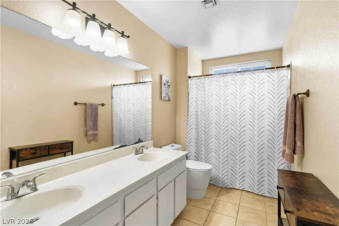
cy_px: 113
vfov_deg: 70.4
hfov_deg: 93.3
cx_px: 170
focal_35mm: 17
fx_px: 160
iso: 500
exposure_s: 1/40
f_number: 8
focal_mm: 17
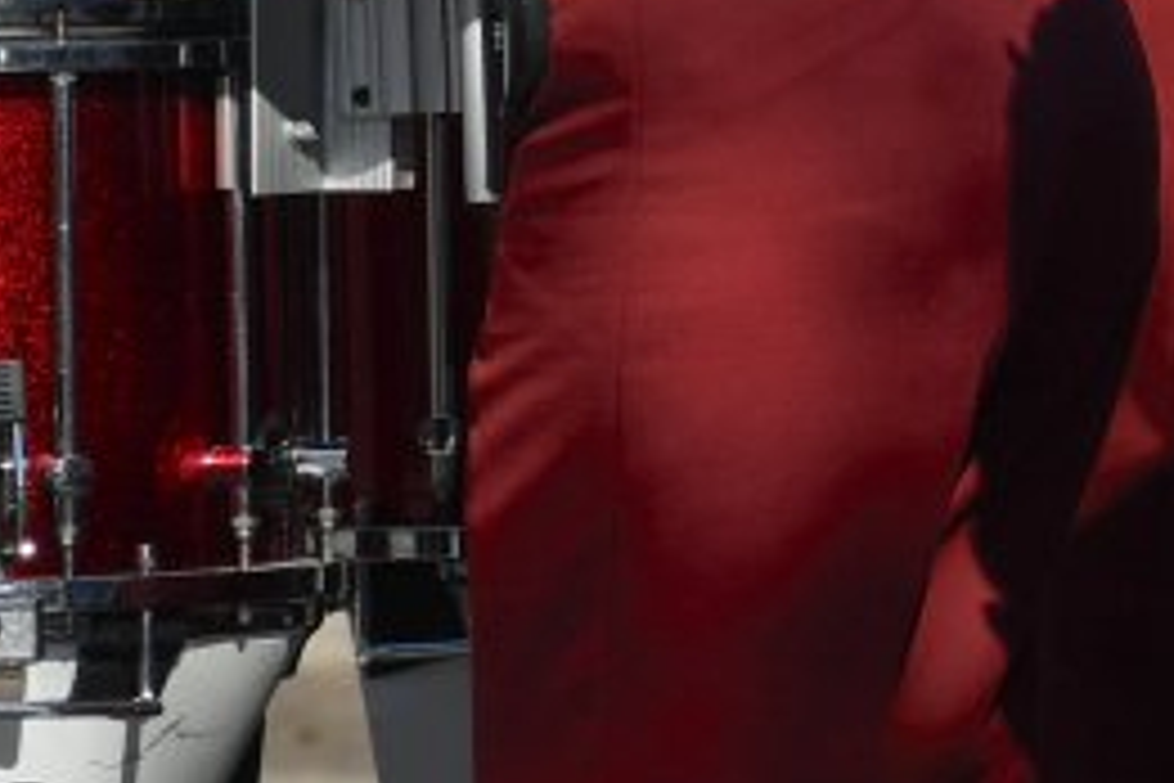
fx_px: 36359
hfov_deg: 1.8
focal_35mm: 1115
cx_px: 2303
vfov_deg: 1.2
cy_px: -500
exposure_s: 1/640
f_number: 6.3
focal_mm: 135
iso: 100
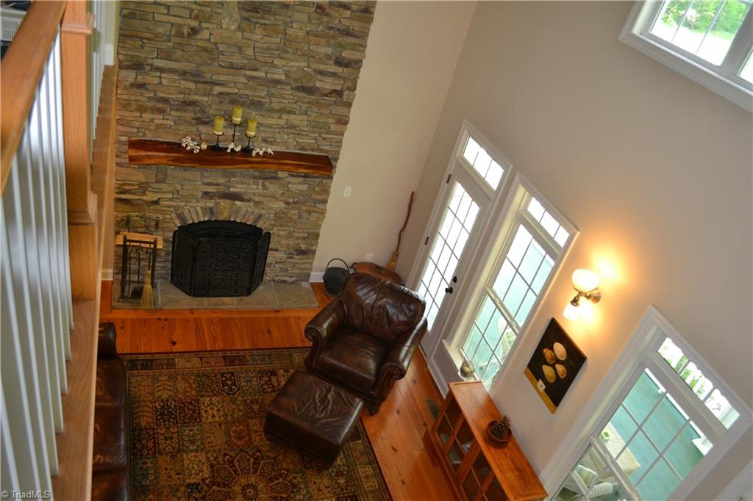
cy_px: 250
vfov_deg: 47.9
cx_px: 376
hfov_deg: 67.4
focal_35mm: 27
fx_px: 565
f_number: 3.5
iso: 450
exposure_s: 1/60
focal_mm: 18
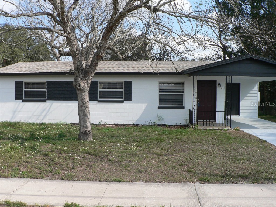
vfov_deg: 39.7
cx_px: 138
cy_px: 104
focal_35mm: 36
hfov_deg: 51.4
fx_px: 287
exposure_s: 1/400
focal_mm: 6
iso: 80
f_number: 4
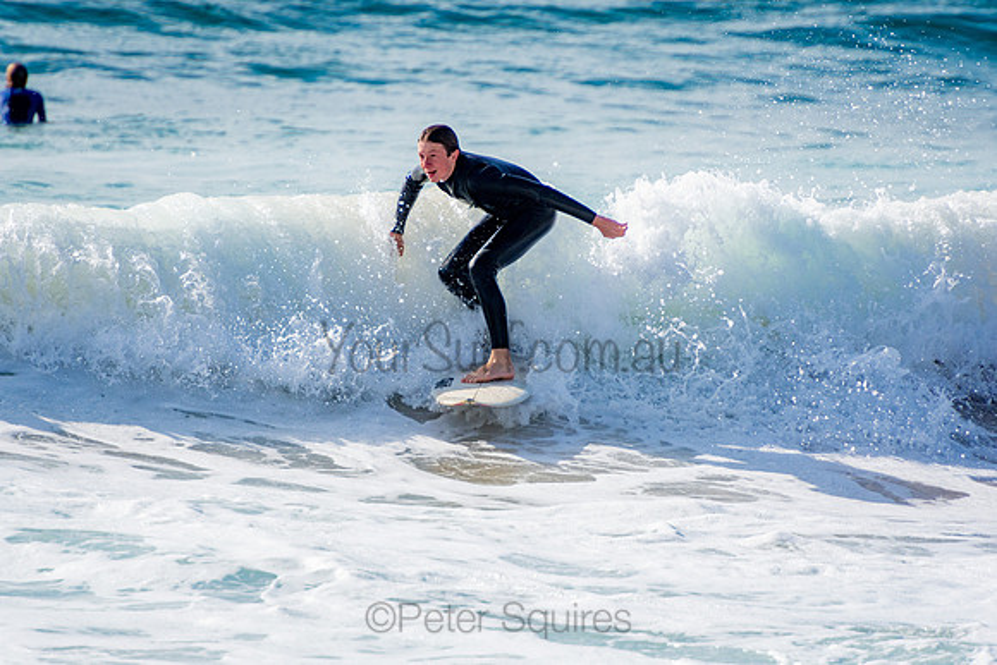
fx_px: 16620
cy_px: 332
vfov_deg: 2.3
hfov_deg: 3.4
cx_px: 498
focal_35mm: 600
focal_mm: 400
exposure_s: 1/2000
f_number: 5.6
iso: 280
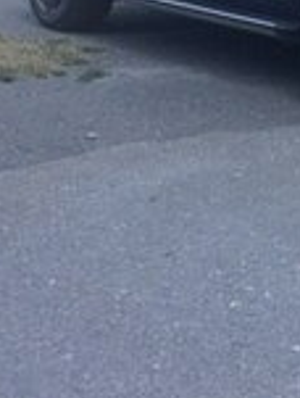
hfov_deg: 15.2
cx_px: 339
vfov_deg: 19.3
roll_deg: +0.7
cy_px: -90
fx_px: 1093
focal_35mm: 95
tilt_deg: -6.2
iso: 32
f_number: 2.2
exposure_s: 1/419
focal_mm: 4.15
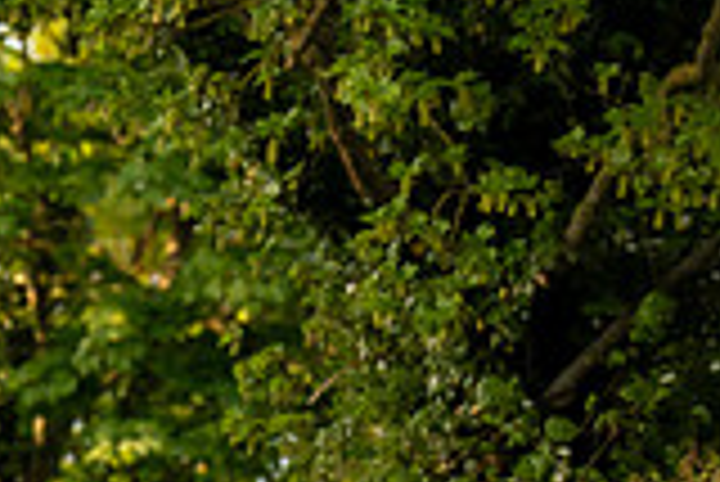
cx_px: -1
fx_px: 22580
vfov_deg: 1.2
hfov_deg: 1.8
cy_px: 868
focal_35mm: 1128
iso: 640
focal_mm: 200
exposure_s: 1/1000
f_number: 4
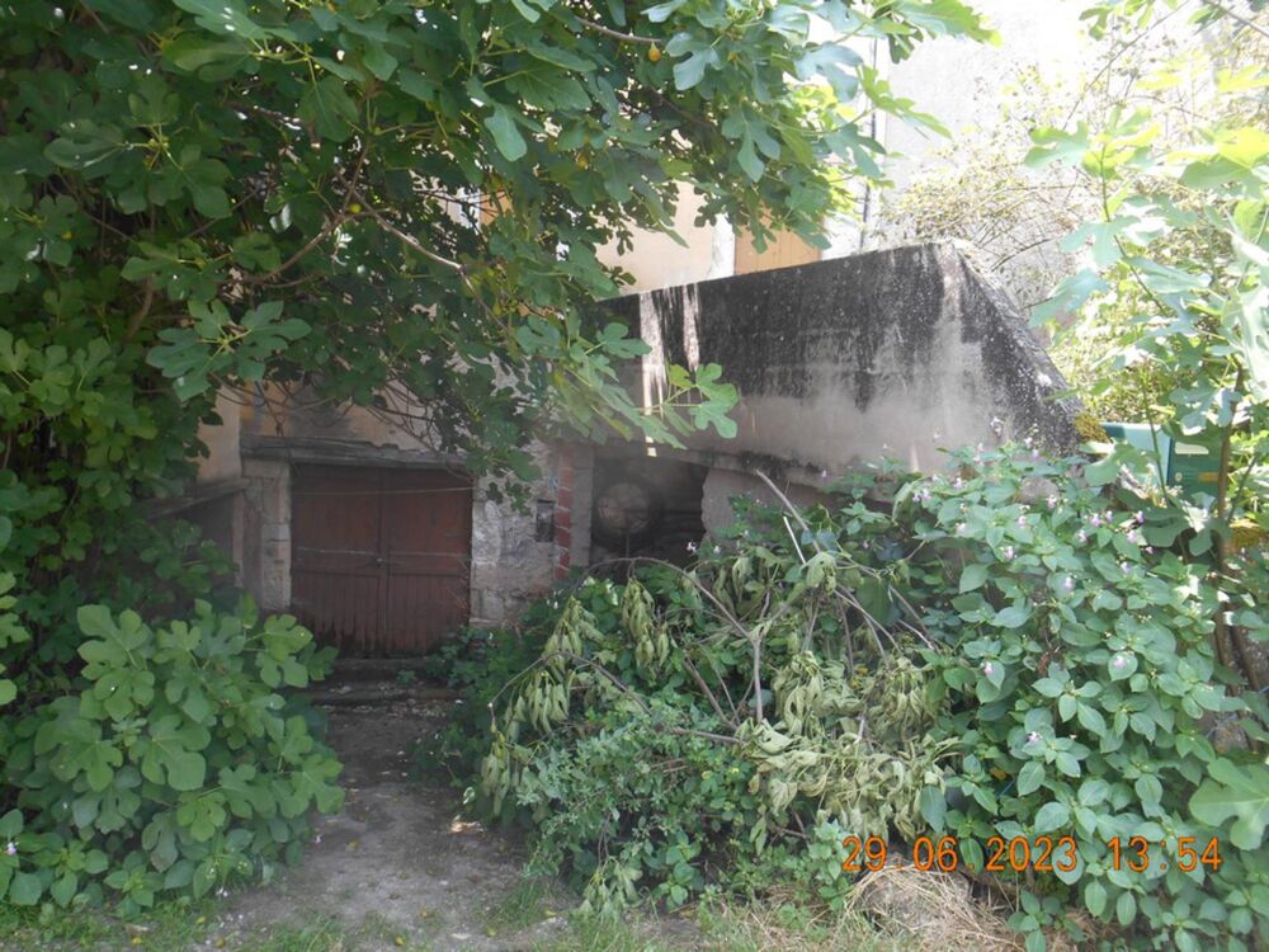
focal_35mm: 26
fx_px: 953
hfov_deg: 67.3
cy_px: 476
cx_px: 634
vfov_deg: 53.1
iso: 80
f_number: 3.4
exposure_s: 1/60
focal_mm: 4.7
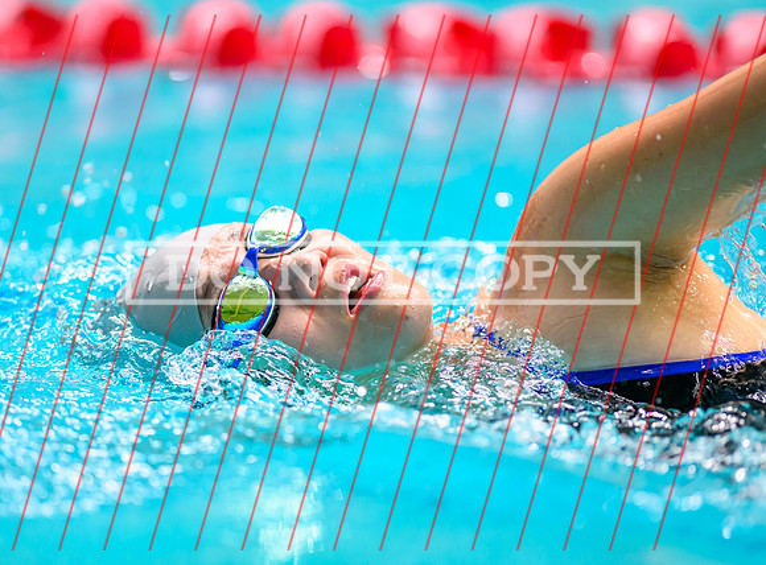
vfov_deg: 3.8
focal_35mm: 388
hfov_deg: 5.1
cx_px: 296
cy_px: 292
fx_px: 8526
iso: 2000
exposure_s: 1/800
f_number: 2.8
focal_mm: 300
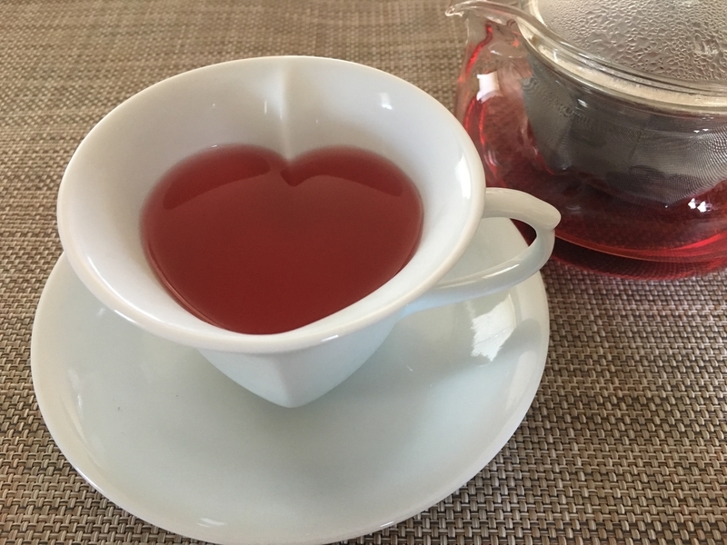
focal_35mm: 29
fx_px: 609
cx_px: 364
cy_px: 272
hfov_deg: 61.7
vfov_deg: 48.2
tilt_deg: -49.4
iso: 200
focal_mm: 4.15
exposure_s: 1/20
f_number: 2.2
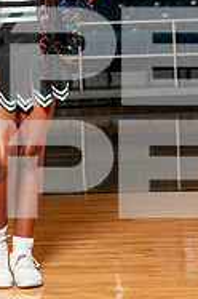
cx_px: -8
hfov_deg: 8.9
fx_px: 1259
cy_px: 58
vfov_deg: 13.5
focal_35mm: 152
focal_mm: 63
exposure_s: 1/250
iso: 200
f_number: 5.6
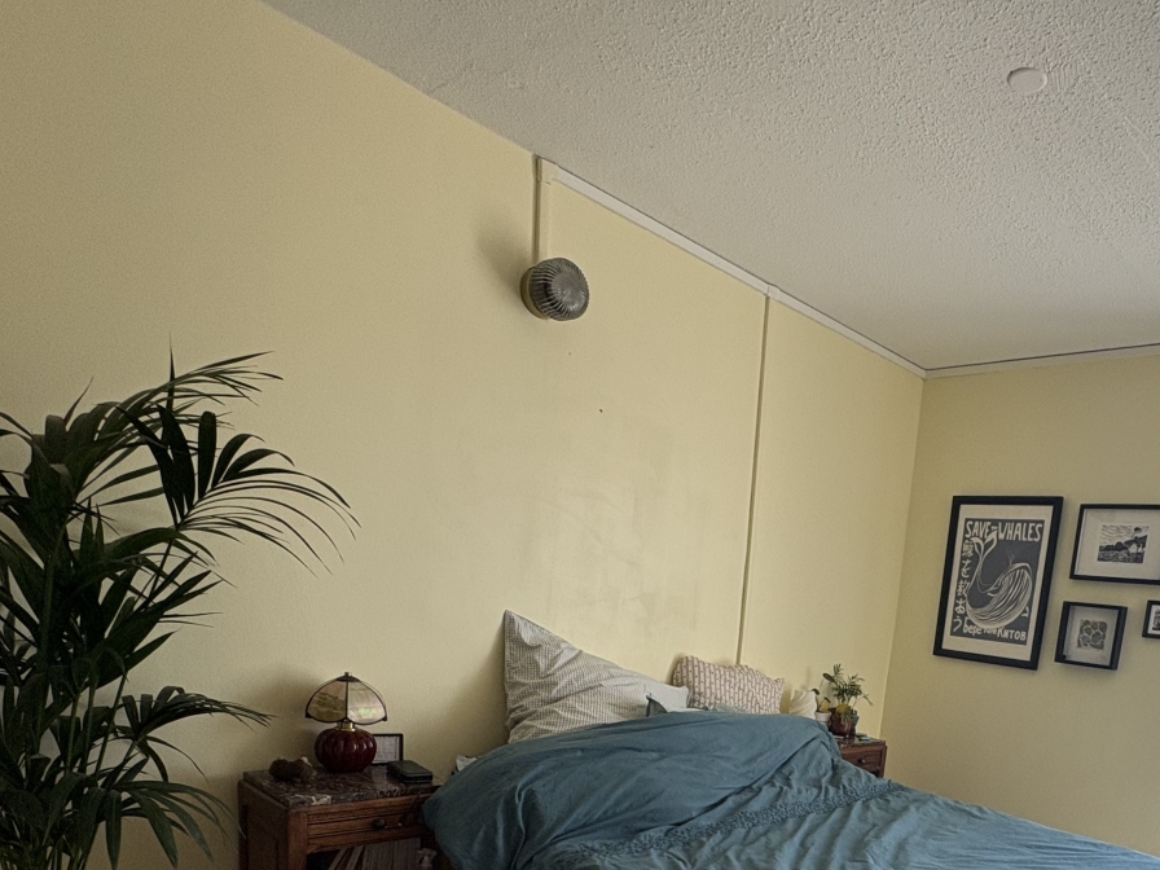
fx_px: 838
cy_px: 772
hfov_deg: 66.0
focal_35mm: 25
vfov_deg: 49.3
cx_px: 838
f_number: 2.2
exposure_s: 1/99
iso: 125
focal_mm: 2.22
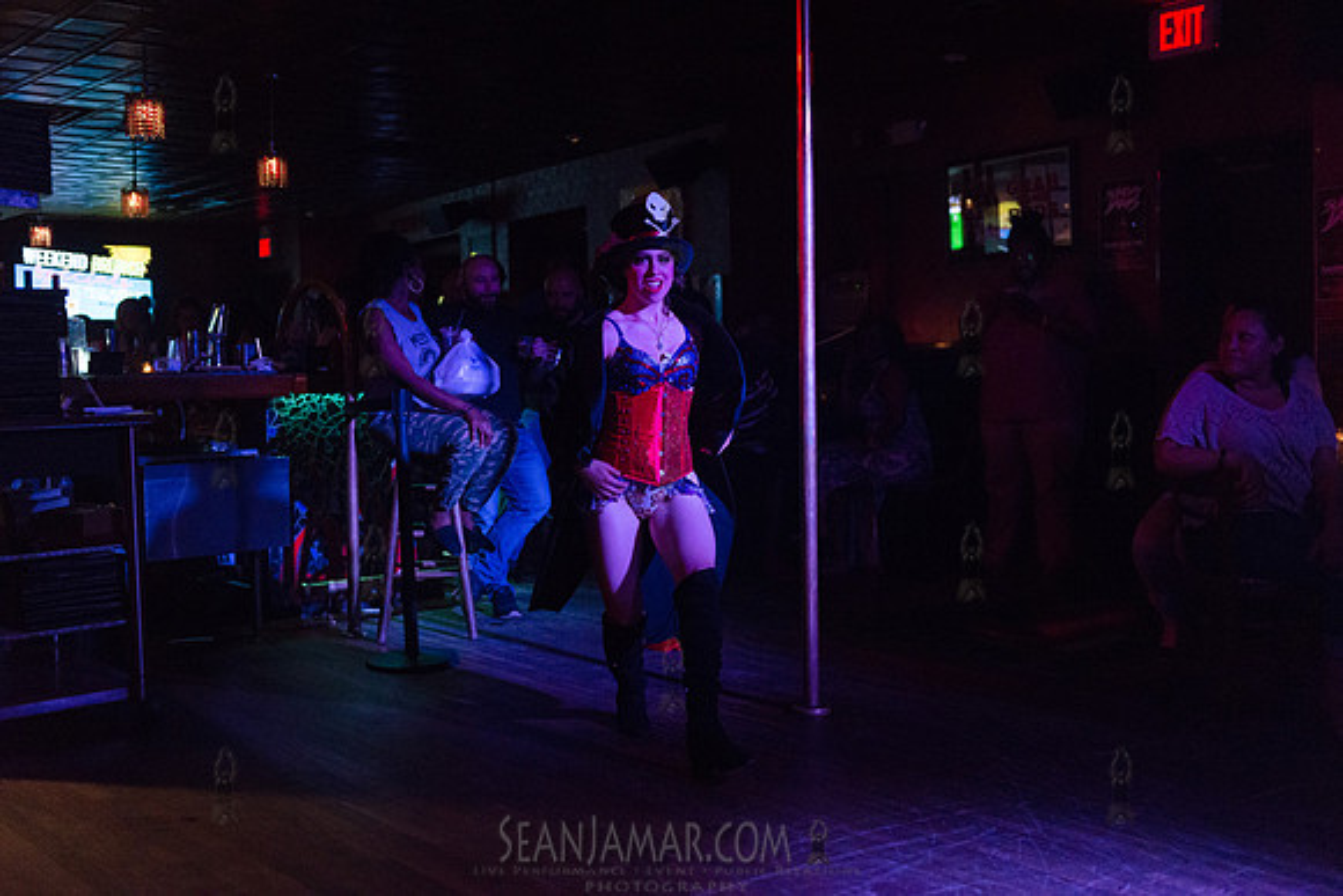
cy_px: 448
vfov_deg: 35.1
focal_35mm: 38
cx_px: 672
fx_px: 1418
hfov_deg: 50.7
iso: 5000
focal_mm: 38
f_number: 2.8
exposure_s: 1/320
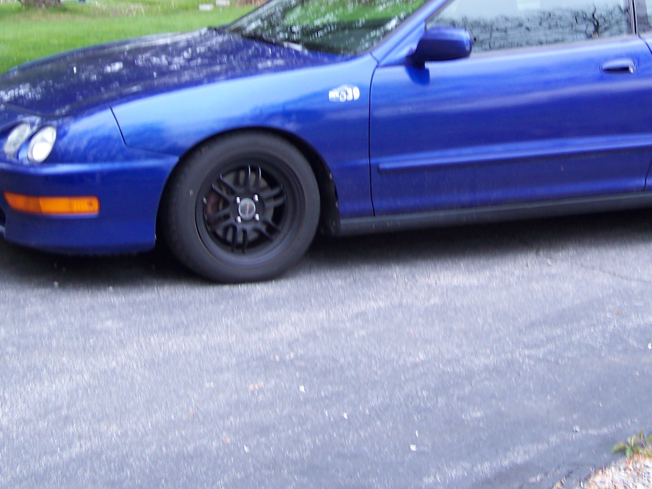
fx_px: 1545
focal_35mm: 82
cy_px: 101
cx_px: 423
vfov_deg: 17.8
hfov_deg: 23.7
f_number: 2.8
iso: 64
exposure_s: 1/6
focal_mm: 7.6
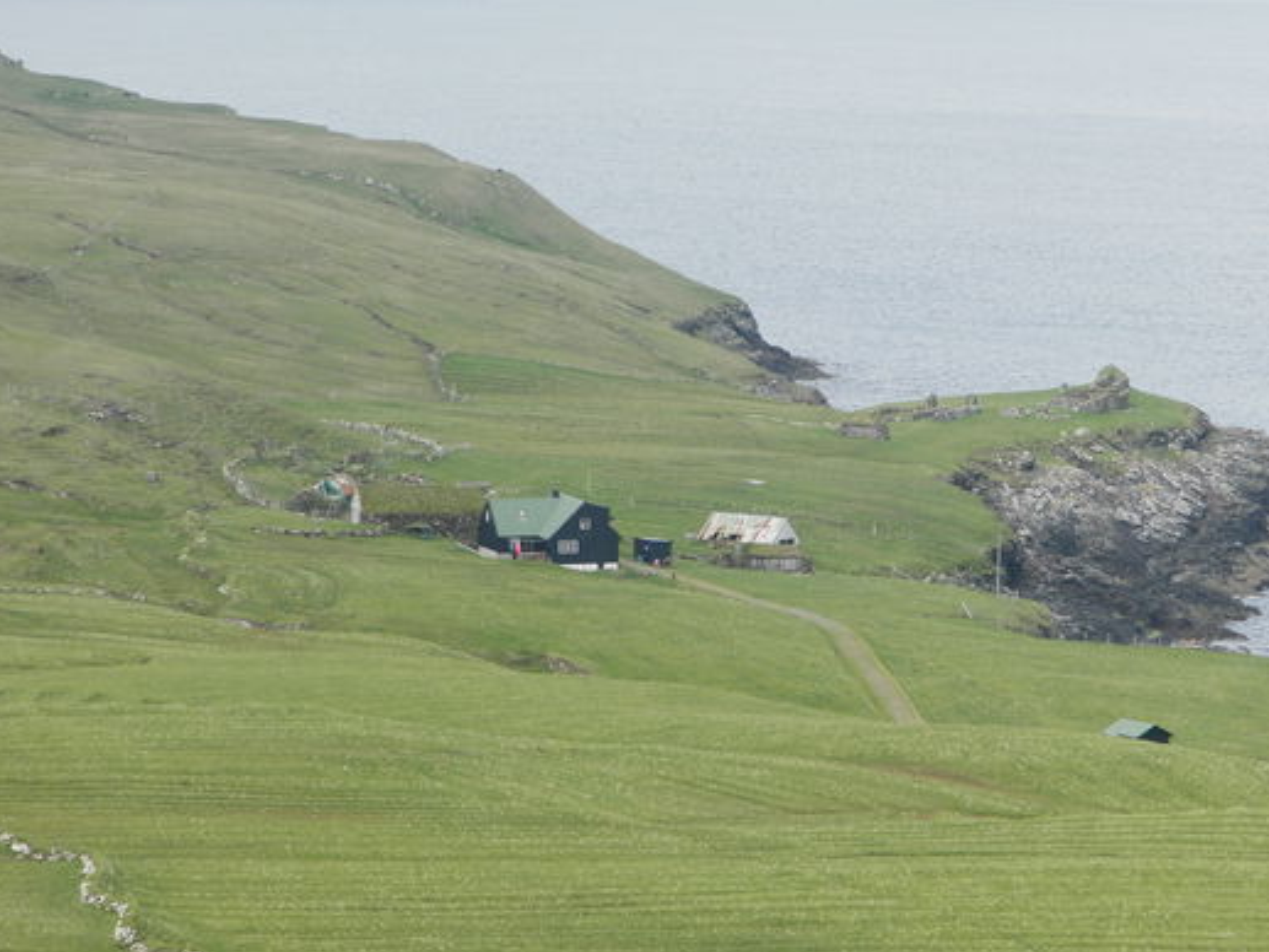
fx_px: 7664
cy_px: 483
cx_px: 727
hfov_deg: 9.5
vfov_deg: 7.1
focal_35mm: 209
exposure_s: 1/250
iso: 80
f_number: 5.1
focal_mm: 32.1
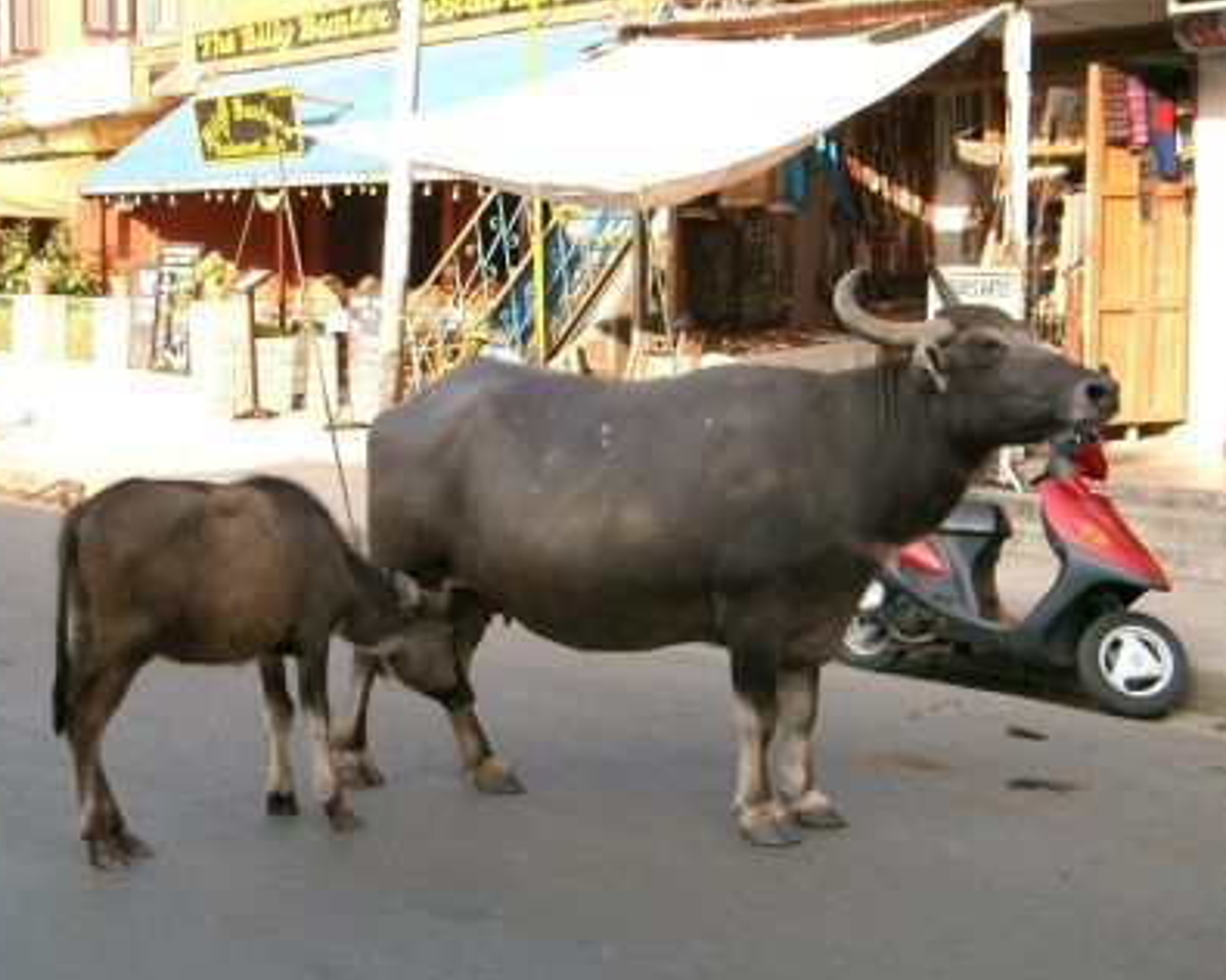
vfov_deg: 26.2
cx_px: 570
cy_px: 493
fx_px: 2105
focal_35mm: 58
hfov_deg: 32.5
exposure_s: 1/250
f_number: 3.3
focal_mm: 11.4
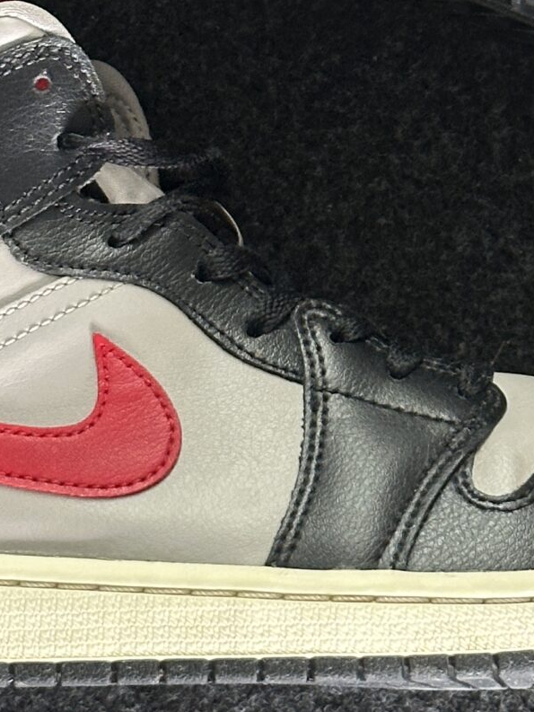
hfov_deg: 9.6
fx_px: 3187
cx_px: 270
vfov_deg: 12.7
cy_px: 99
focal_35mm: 155
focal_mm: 6.86
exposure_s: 1/33
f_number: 1.78
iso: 250
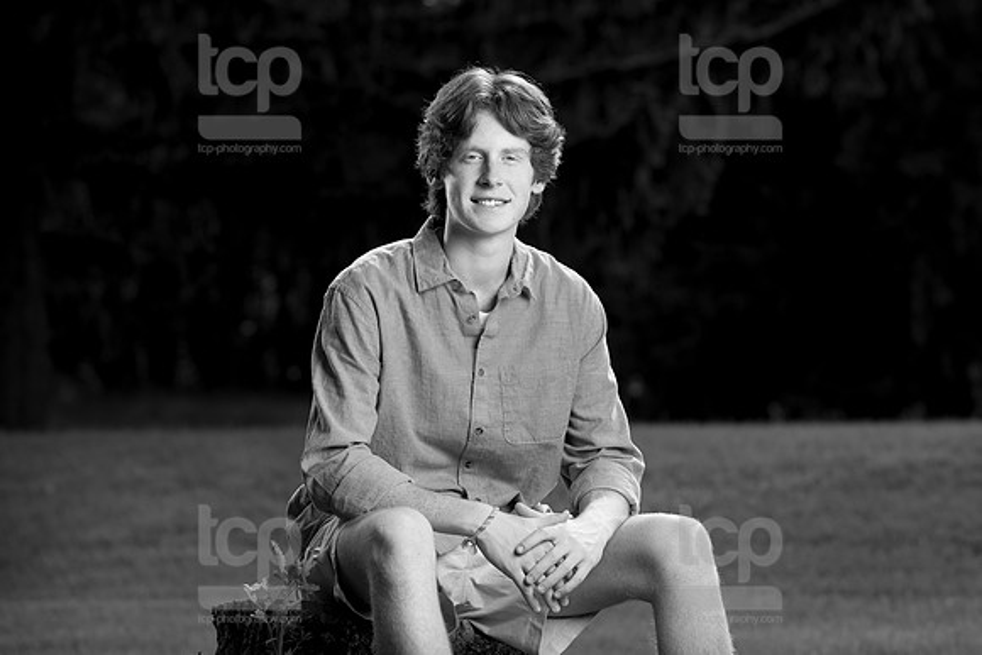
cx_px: 552
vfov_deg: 10.4
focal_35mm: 132
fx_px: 3613
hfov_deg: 15.5
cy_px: 290
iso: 50
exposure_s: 1/250
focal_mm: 116
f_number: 4.5
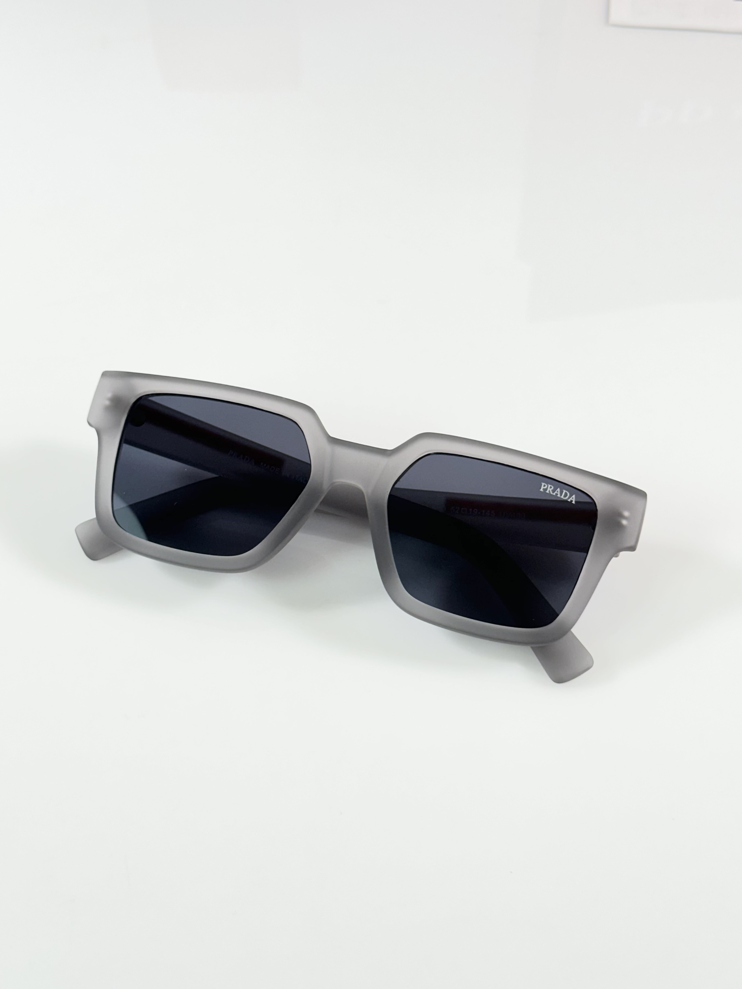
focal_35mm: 53
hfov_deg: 27.5
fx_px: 1515
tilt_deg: -49.4
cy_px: 517
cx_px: 347
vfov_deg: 36.2
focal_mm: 6.86
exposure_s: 1/100
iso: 50
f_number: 1.78
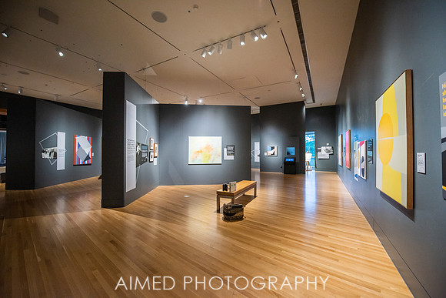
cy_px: 149
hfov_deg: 104.2
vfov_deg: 81.2
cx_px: 223
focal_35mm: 14
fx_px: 173
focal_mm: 14
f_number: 2.8
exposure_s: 1/200
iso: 1000
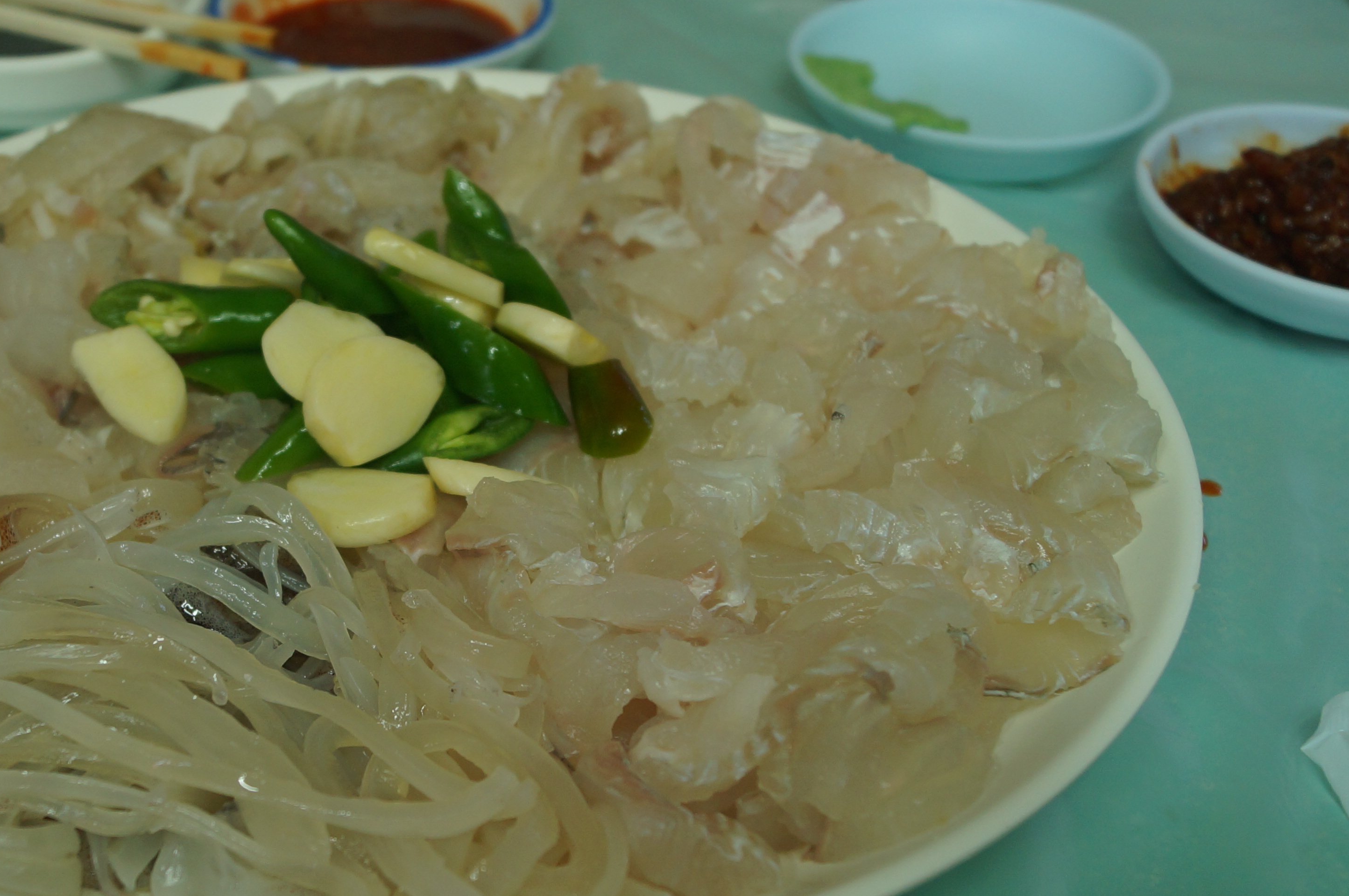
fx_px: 1909
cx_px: 425
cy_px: 518
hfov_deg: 38.4
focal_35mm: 51
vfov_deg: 26.4
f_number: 4
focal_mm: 20
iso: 320
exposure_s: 1/60
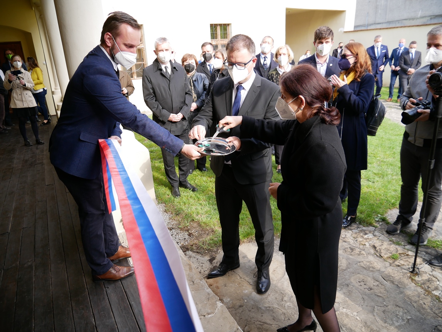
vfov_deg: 56.9
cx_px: 221
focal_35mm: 24
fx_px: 307
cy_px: 166
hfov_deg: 71.6
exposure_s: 1/160
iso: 200
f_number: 3.5
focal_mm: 12
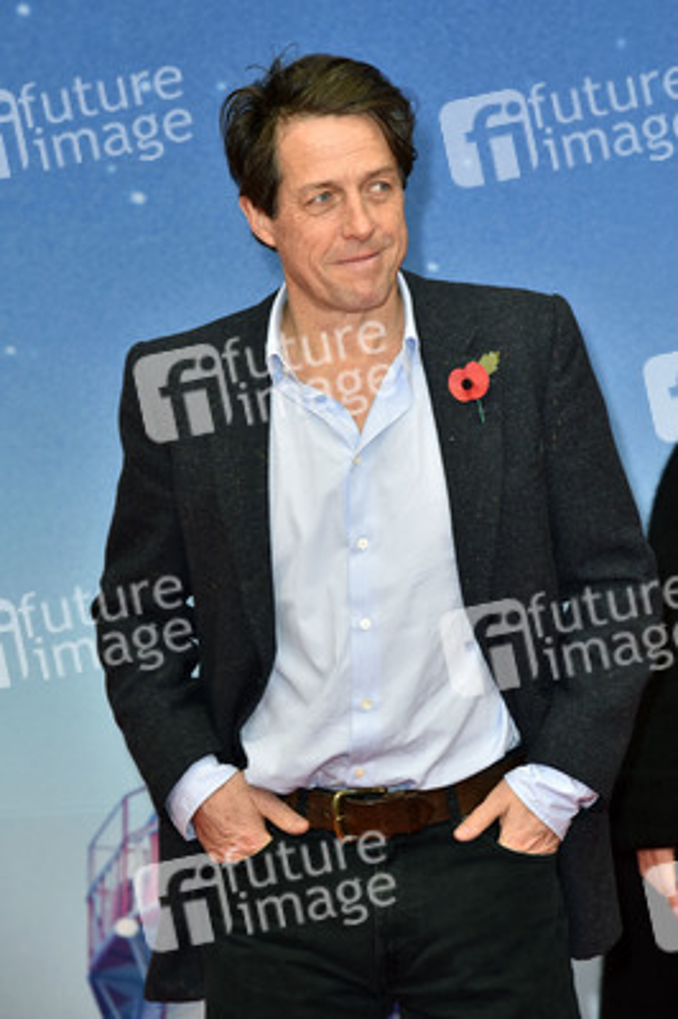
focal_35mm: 120
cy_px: 510
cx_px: 339
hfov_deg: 11.4
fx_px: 3396
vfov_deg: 17.1
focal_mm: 120
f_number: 5.6
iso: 640
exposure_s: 1/200
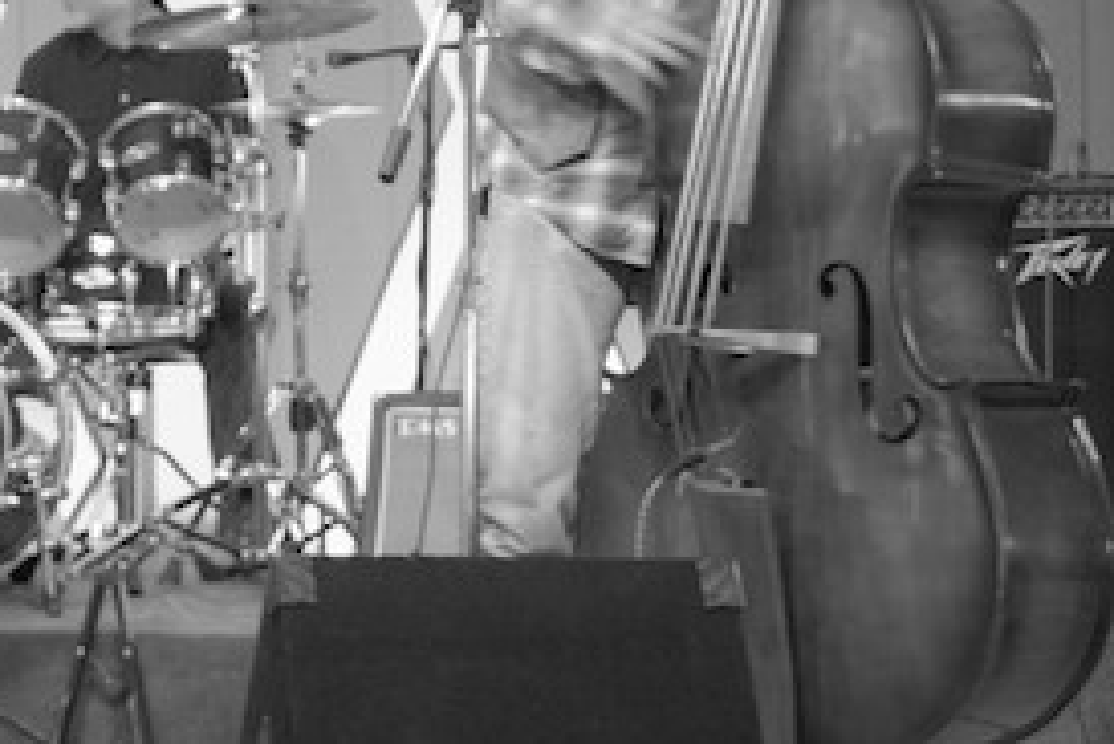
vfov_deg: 11.5
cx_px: -89
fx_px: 3684
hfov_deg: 16.7
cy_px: 150
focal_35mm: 119
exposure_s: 1/15
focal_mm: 34
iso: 1250
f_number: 3.2
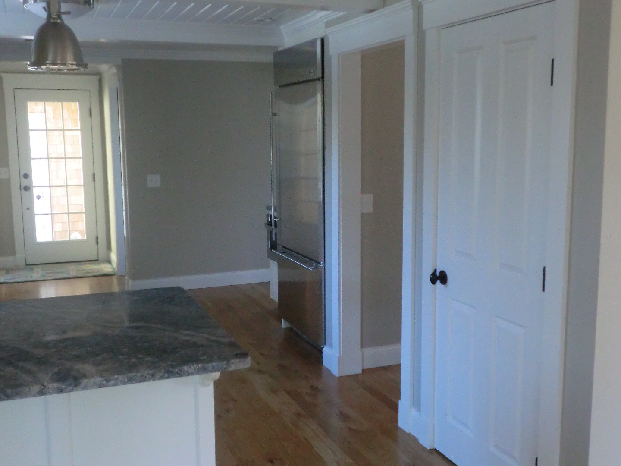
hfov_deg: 49.0
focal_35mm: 38
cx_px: 310
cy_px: 233
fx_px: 682
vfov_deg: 37.7
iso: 500
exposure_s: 1/60
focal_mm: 6.9
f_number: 3.9
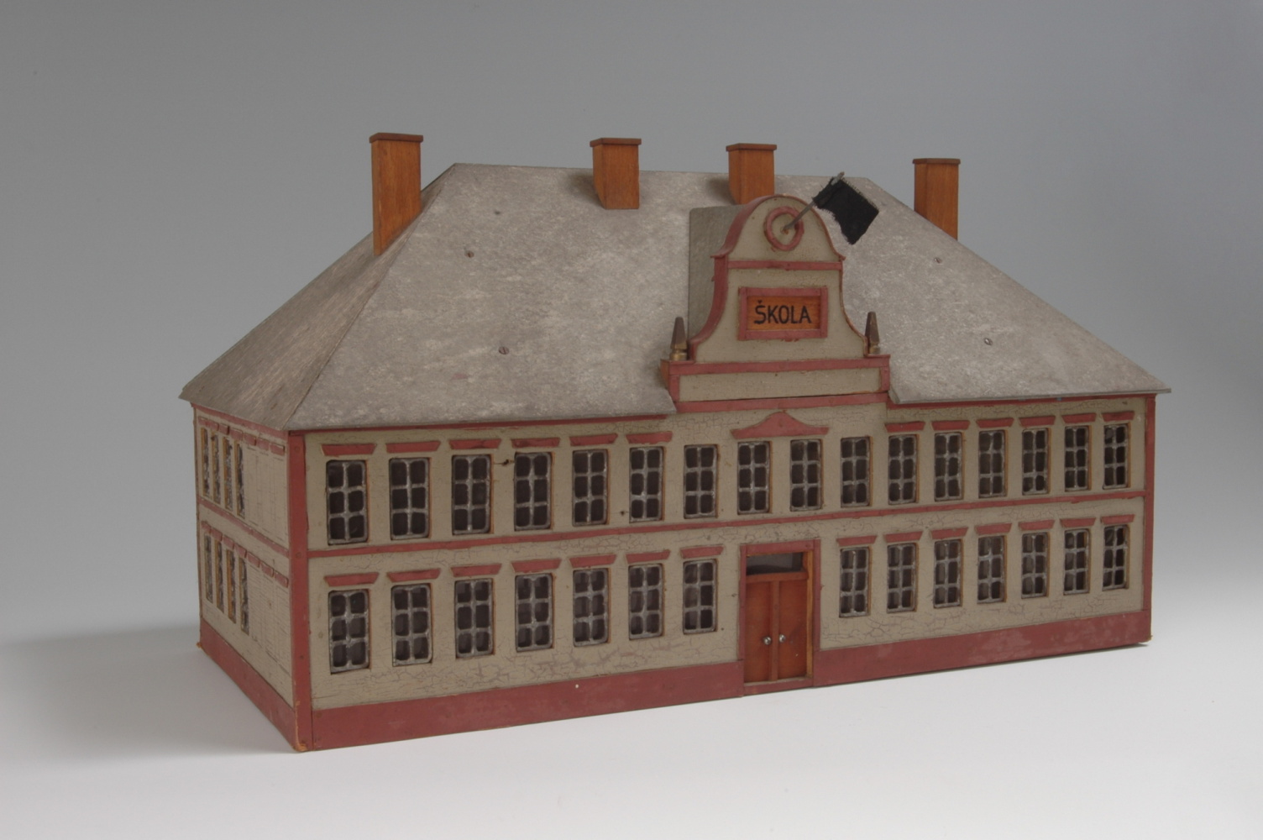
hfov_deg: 43.6
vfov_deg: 29.8
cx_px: 632
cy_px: 420
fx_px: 1577
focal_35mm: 45
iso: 200
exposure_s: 1/500
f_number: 25
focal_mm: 30
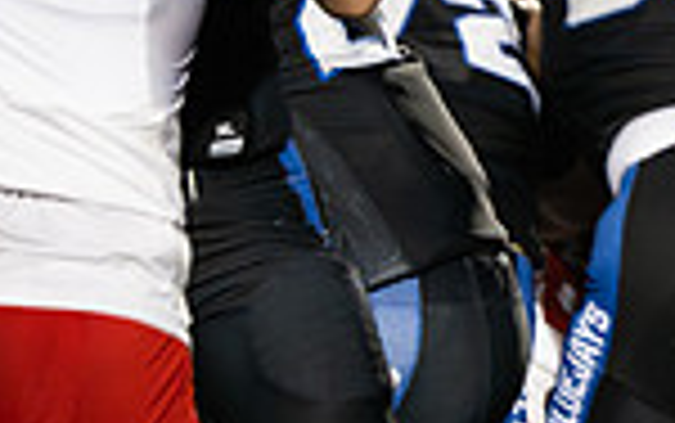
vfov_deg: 1.4
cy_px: 310
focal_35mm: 937
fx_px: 17250
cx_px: 1287
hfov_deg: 2.2
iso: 2000
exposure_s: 1/1600
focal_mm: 200
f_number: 3.2
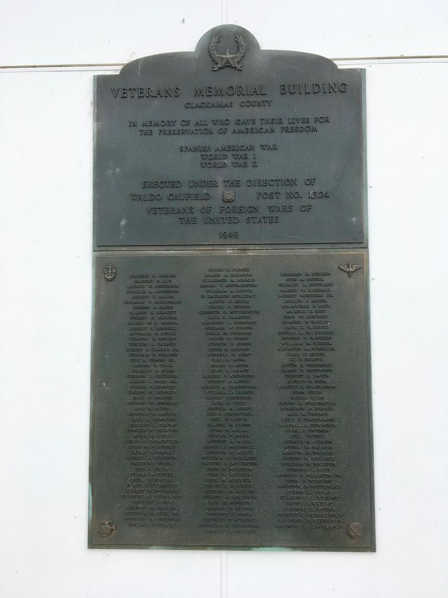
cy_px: 299
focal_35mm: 29
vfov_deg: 61.7
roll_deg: +0.4
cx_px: 224
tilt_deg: +3.6
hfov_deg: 48.2
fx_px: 500
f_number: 2.2
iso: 25
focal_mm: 4.15
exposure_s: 1/377
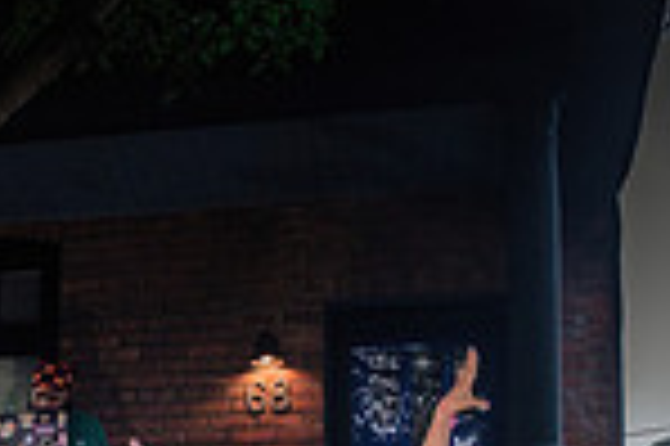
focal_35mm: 122
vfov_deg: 10.8
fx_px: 2268
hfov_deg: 15.3
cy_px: 646
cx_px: -396
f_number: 4
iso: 800
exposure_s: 1/125
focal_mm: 20
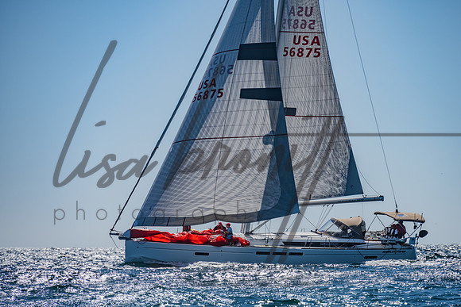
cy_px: 161
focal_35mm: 240
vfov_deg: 5.7
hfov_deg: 8.6
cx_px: 242
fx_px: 3068
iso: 160
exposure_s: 1/2000
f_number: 6.3
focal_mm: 200
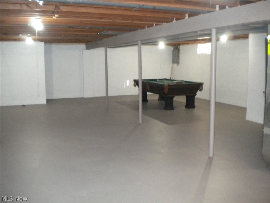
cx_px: 135
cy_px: 102
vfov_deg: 40.7
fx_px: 273
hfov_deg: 52.6
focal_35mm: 35
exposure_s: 1/30
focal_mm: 6.3
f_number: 3.1
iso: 739
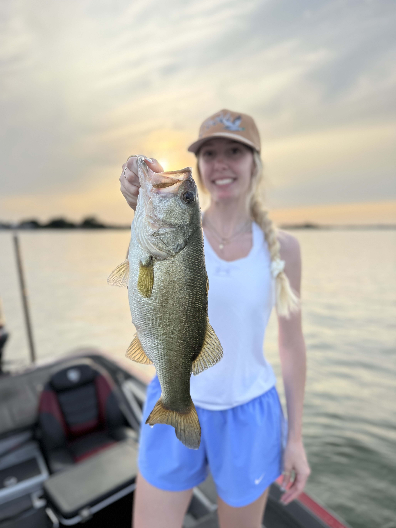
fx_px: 381
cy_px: 264
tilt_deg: -4.3
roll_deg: +0.3
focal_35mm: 25
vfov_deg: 69.4
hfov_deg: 54.9
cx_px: 191
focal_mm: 6.76
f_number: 1.78
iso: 100
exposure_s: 1/1361
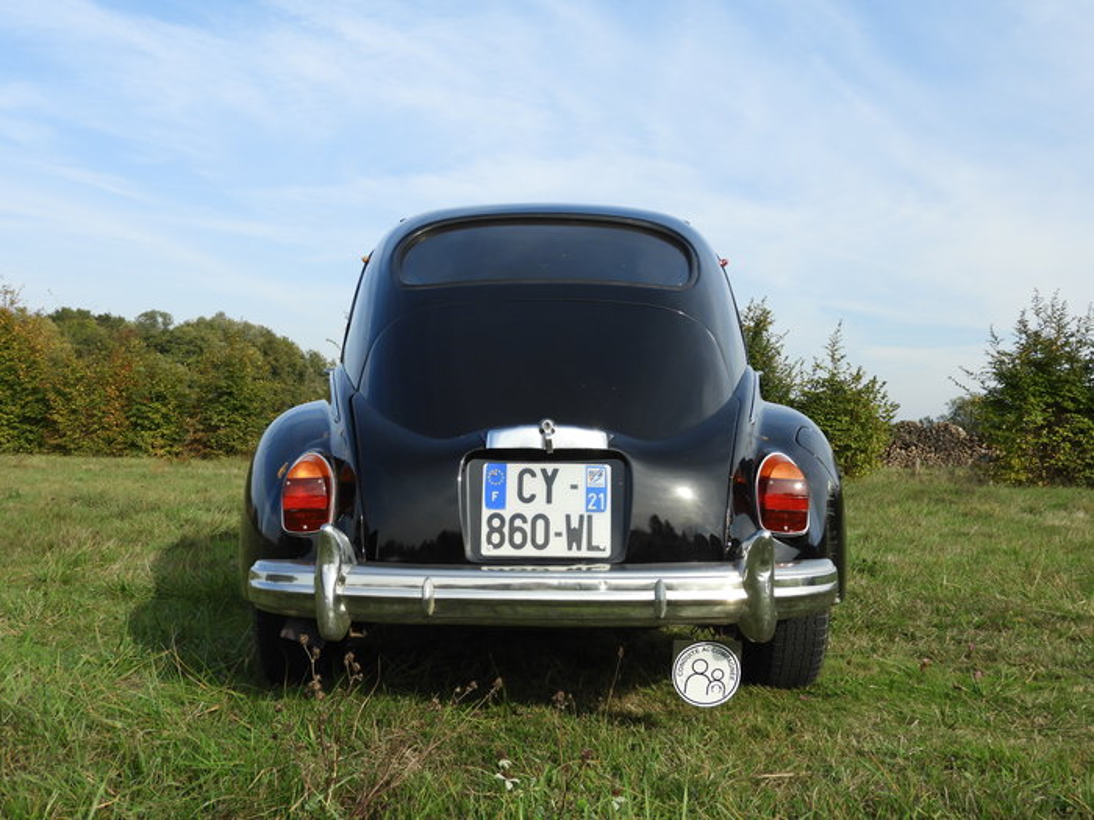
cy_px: 410
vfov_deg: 40.7
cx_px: 547
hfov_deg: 52.6
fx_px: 1106
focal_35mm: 35
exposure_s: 1/640
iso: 100
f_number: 3.8
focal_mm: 6.3
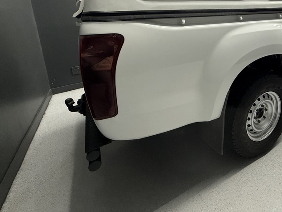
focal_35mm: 23
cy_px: 39
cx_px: 219
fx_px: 187
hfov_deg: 68.1
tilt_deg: -10.8
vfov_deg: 54.4
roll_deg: +1.7
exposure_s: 1/99
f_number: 2.2
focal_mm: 2.22
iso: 250
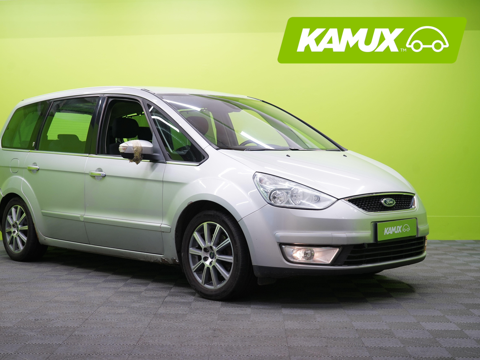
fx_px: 721
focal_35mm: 52
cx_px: 210
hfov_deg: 36.8
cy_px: 180
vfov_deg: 28.0
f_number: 5
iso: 400
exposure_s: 1/30
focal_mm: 48
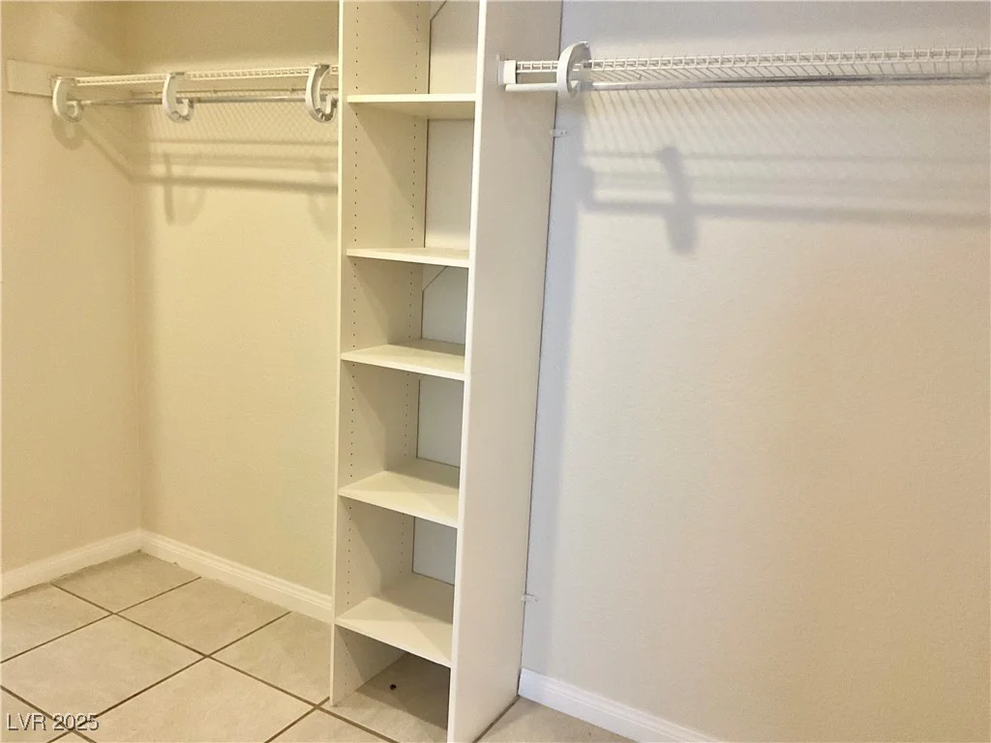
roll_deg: -4.8
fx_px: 830
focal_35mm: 29
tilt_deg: -12.5
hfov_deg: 61.7
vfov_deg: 48.2
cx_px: 496
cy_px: 372
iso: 125
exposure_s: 1/60
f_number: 1.8
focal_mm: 3
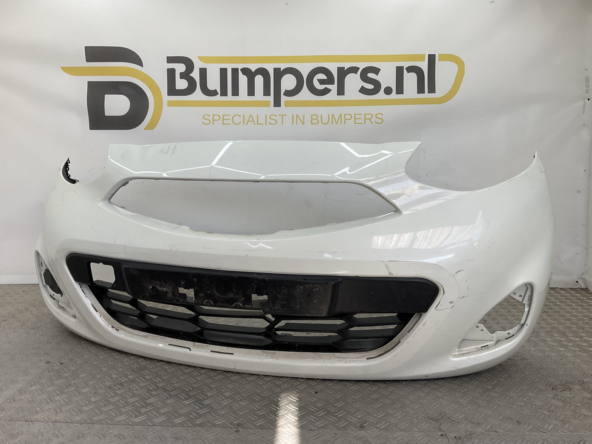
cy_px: 222
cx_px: 296
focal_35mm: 29
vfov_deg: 48.2
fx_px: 496
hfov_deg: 61.7
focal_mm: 3
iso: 16
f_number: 1.8
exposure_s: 1/223
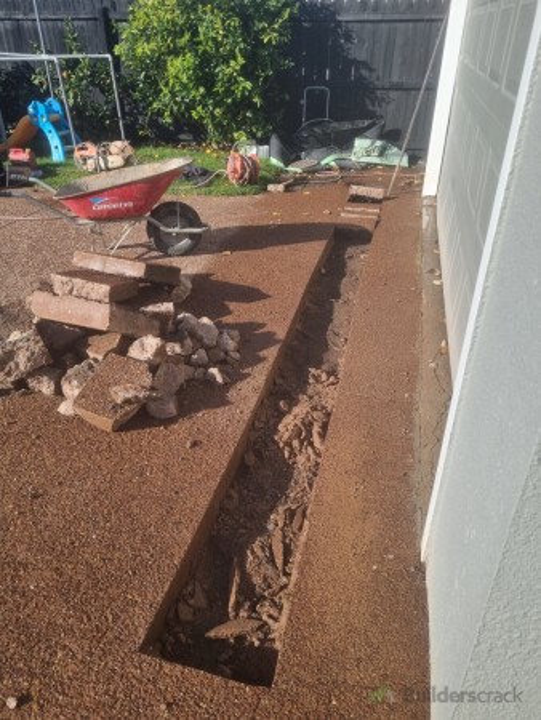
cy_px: 360
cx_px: 270
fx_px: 541
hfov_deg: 53.1
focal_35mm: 26
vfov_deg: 67.3
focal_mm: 5.4
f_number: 1.8
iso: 50
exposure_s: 1/1220
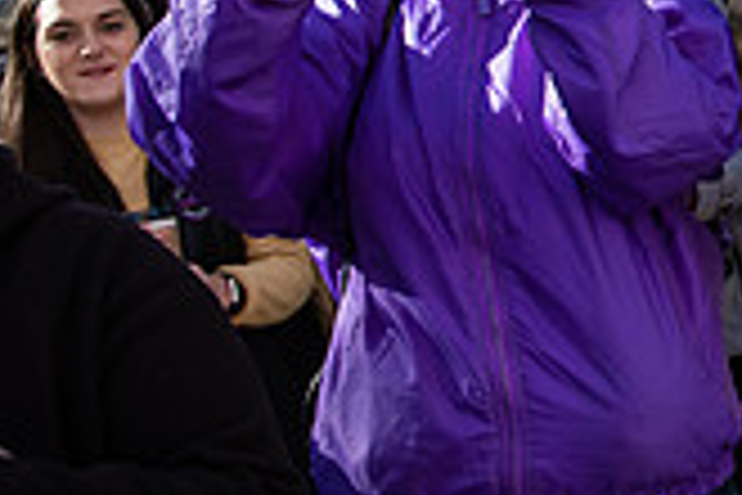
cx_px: 1120
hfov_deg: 17.9
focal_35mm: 102
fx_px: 2102
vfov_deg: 13.2
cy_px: -11
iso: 400
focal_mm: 29
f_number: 5.6
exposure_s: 1/640
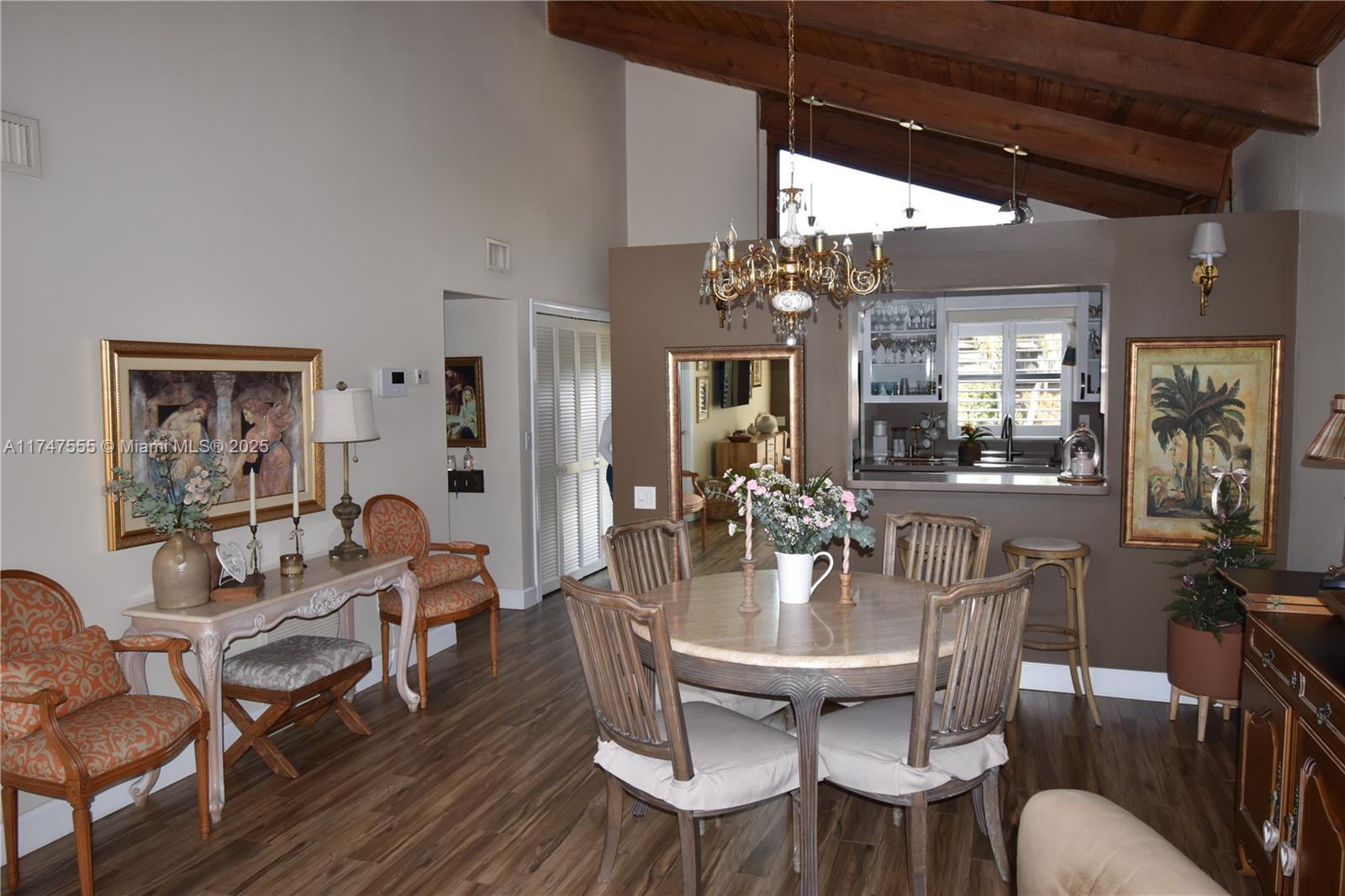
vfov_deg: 50.4
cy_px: 448
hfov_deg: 70.4
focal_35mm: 26
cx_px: 672
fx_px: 952
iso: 400
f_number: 5.3
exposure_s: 1/100
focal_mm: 17
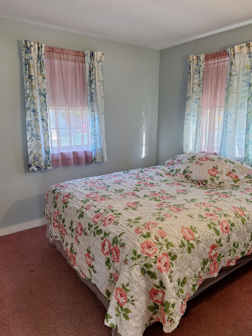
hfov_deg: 56.8
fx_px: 233
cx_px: 128
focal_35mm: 24
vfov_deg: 71.6
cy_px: 171
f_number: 1.8
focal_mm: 5.54
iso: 100
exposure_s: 1/40
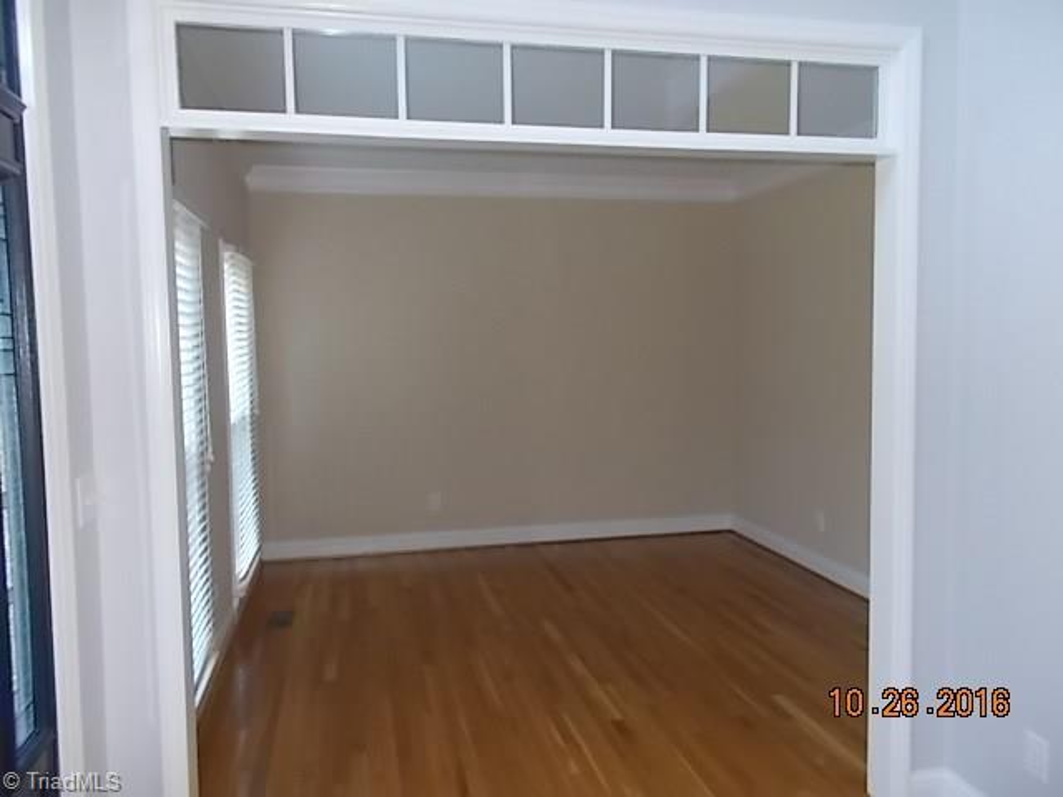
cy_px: 398
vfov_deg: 53.1
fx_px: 798
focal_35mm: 26
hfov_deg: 67.3
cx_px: 532
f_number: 3.2
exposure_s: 1/25
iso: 200
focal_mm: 4.6
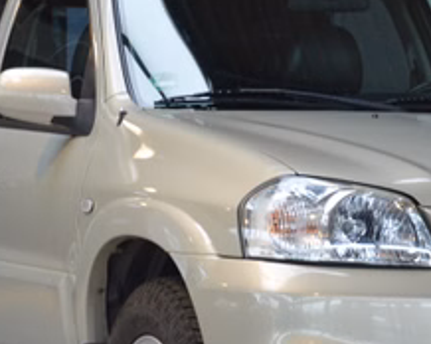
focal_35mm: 207
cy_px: 302
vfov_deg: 7.4
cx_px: 322
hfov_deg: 9.3
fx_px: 2638
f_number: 5
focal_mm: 50
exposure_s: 1/40
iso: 400
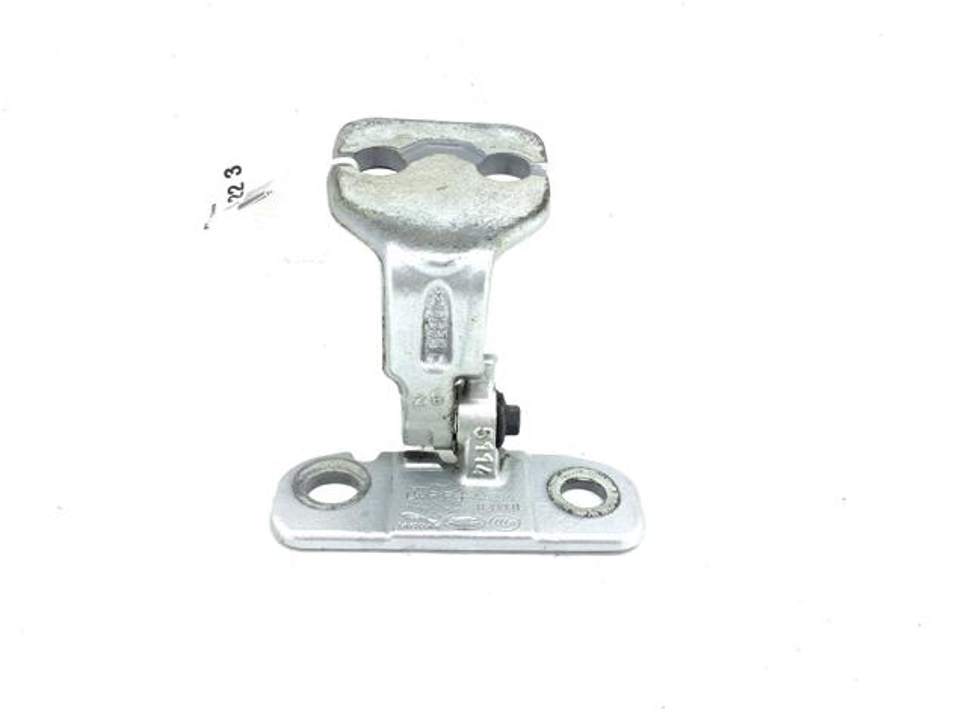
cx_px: 484
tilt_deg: -30.6
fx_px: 810
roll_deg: -3.0
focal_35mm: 29
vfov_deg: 48.2
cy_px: 362
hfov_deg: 61.7
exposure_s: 1/264
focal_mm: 4.15
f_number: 2.2
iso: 25
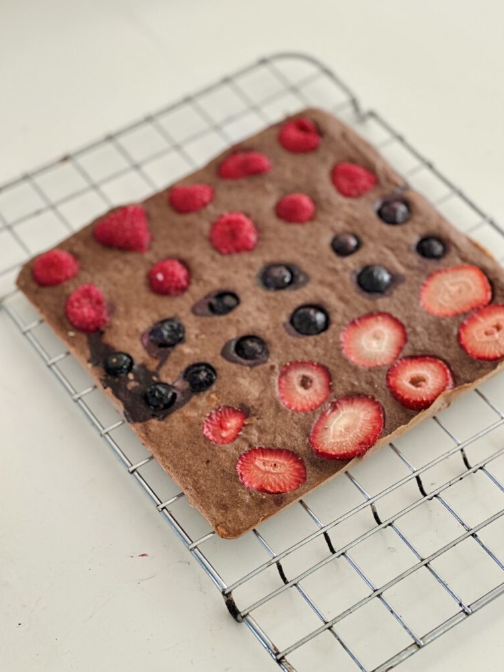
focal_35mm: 78
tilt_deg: -49.8
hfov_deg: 18.9
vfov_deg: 25.0
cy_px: 332
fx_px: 1515
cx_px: 252
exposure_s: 1/40
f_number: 2.8
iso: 250
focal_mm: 9
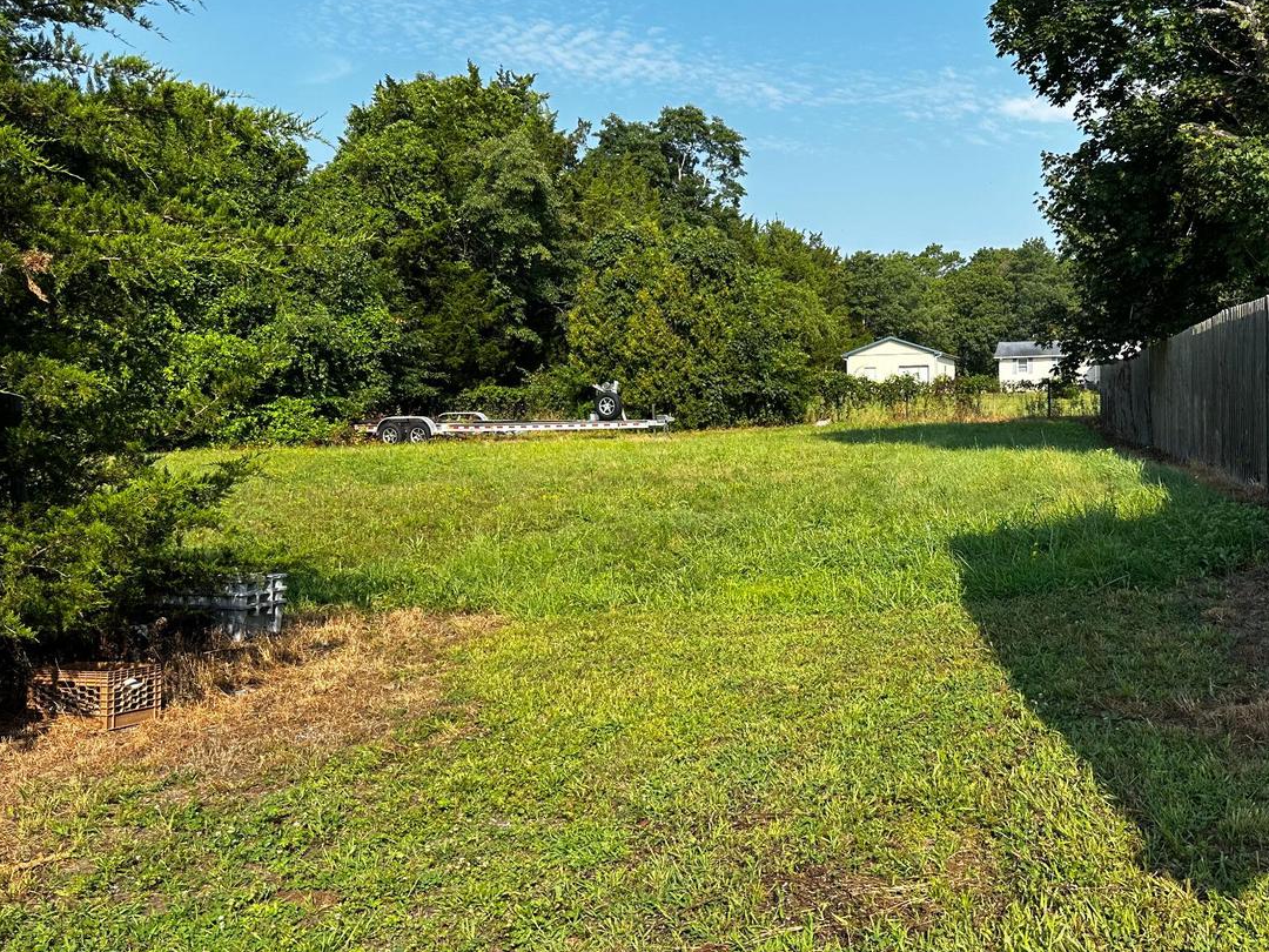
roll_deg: +1.0
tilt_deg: -3.3
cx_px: 785
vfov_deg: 44.2
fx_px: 1173
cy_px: 478
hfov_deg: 56.2
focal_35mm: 32
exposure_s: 1/2410
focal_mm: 6.86
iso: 80
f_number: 1.78
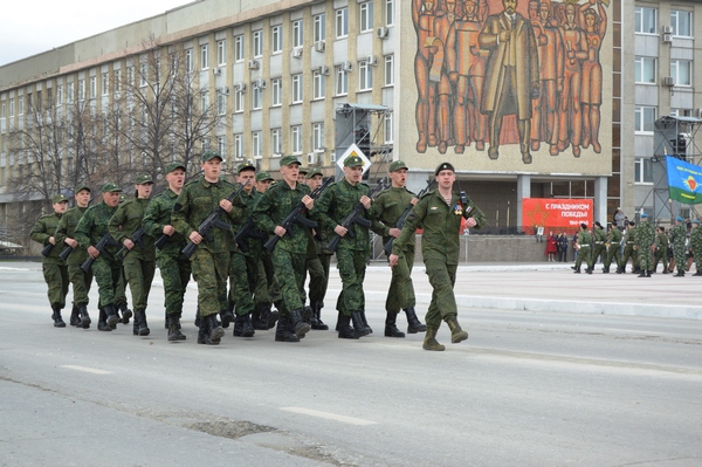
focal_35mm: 82
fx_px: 1607
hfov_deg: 24.6
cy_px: 234
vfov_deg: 16.5
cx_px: 351
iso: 400
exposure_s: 1/640
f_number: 5.6
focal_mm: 55
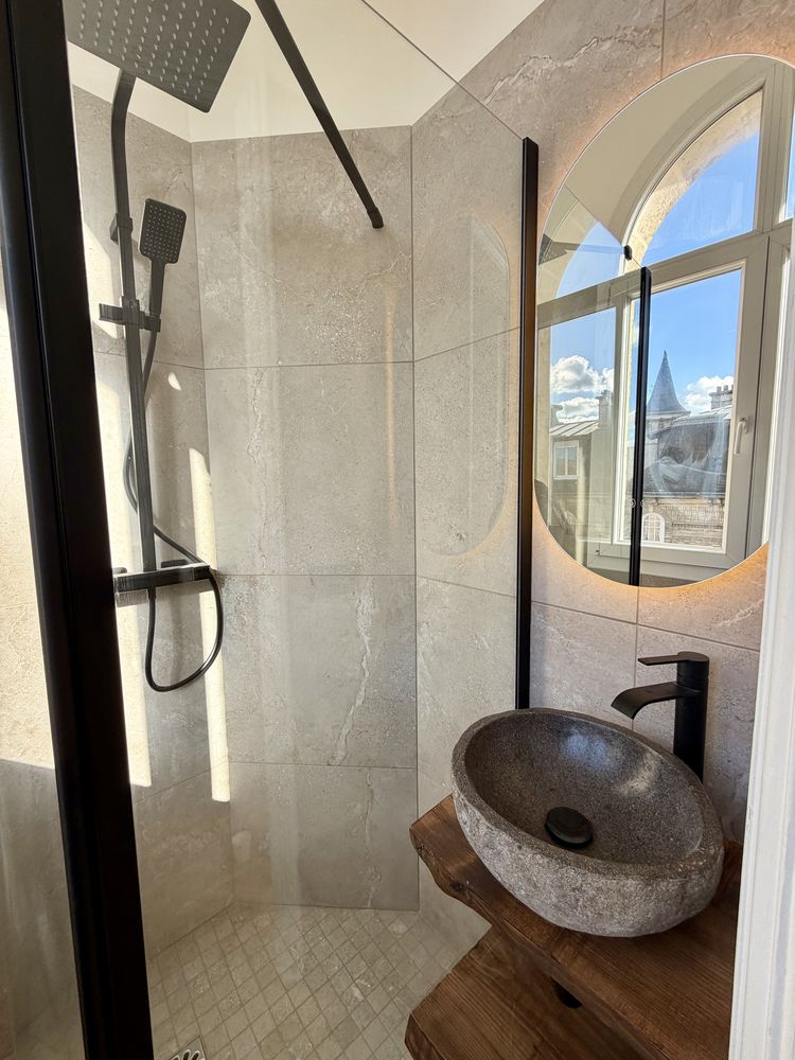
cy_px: 530
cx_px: 398
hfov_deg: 85.7
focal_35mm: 14
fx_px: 429
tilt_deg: -6.0
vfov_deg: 102.1
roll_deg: +0.8
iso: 40
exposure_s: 1/194
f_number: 2.2
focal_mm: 2.22
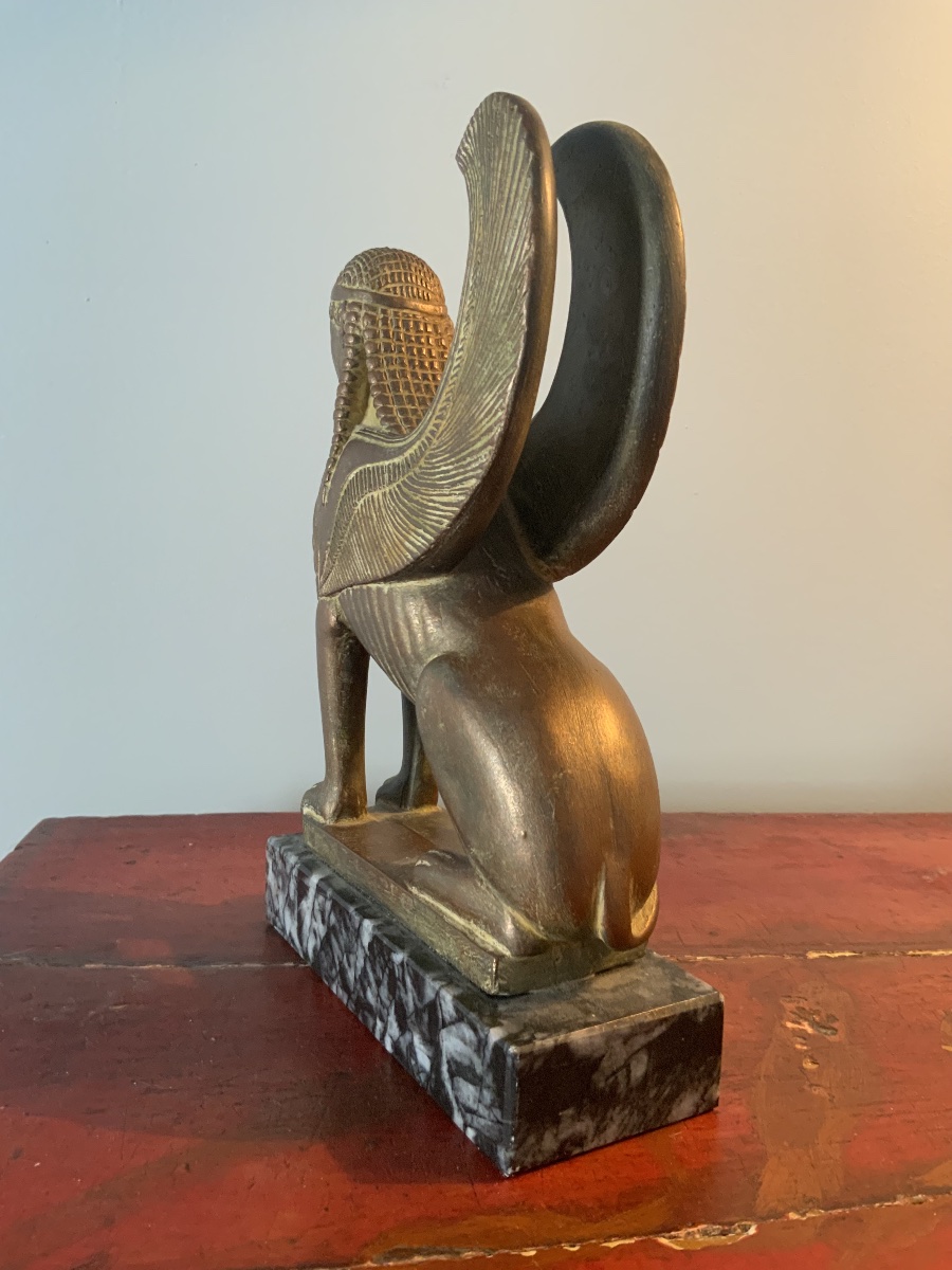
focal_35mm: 29
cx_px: 476
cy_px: 635
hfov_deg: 48.2
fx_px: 1063
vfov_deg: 61.7
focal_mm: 3
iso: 125
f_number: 1.8
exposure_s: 1/50
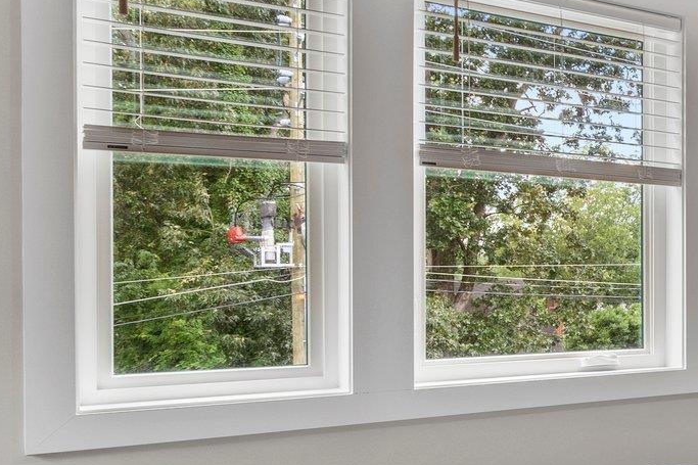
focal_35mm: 48
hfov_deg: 28.9
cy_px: 284
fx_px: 930
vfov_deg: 28.0
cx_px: 1008
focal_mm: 16
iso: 400
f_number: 8
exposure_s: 1
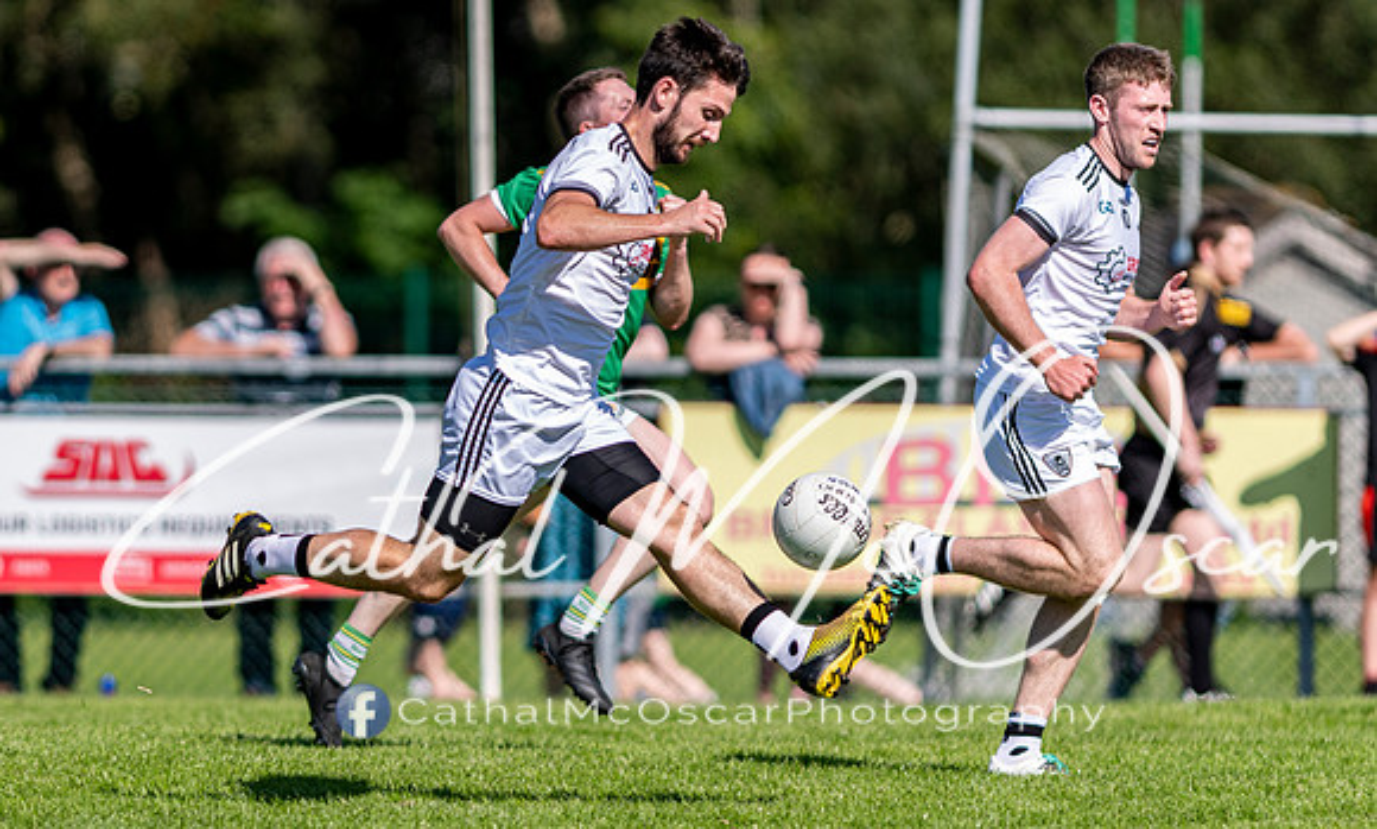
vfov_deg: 2.0
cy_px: 462
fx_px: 23425
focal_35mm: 631
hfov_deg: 3.4
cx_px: 480
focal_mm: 300
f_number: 2.8
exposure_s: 1/2000
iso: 100
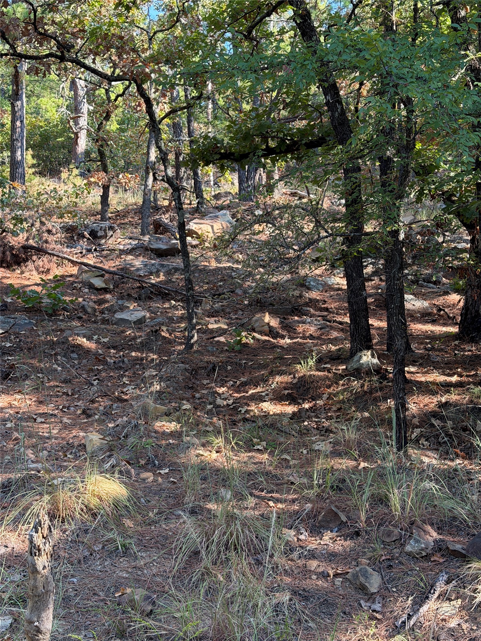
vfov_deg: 39.7
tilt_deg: -0.1
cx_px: 240
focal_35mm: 48
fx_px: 889
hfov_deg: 30.3
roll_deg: -0.8
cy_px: 320
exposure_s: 1/178
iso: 64
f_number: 1.78
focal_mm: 6.76
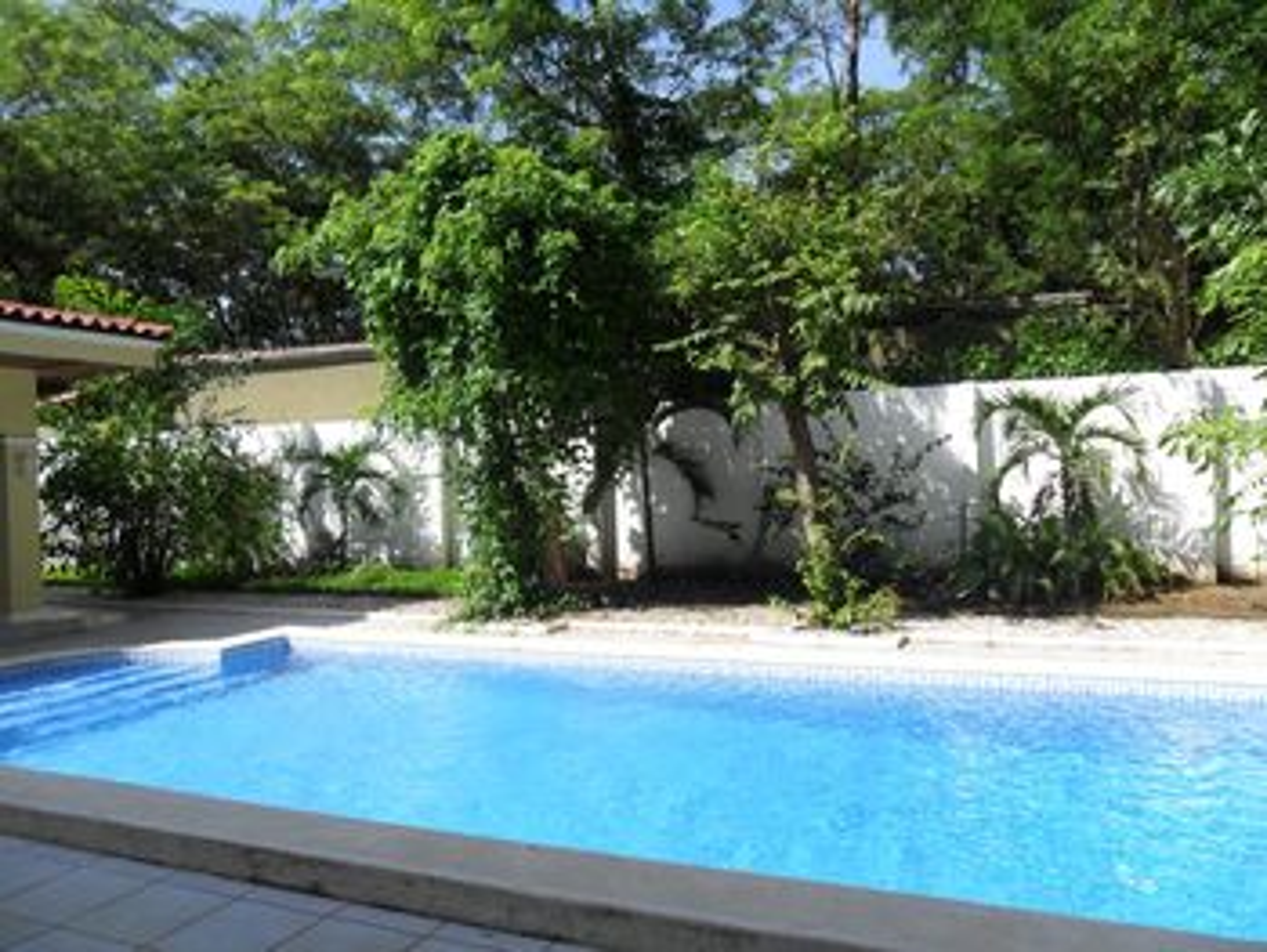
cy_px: 476
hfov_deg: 65.3
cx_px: 634
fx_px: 989
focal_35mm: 27
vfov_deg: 51.4
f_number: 3.5
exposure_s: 1/750
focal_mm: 4.9
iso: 100
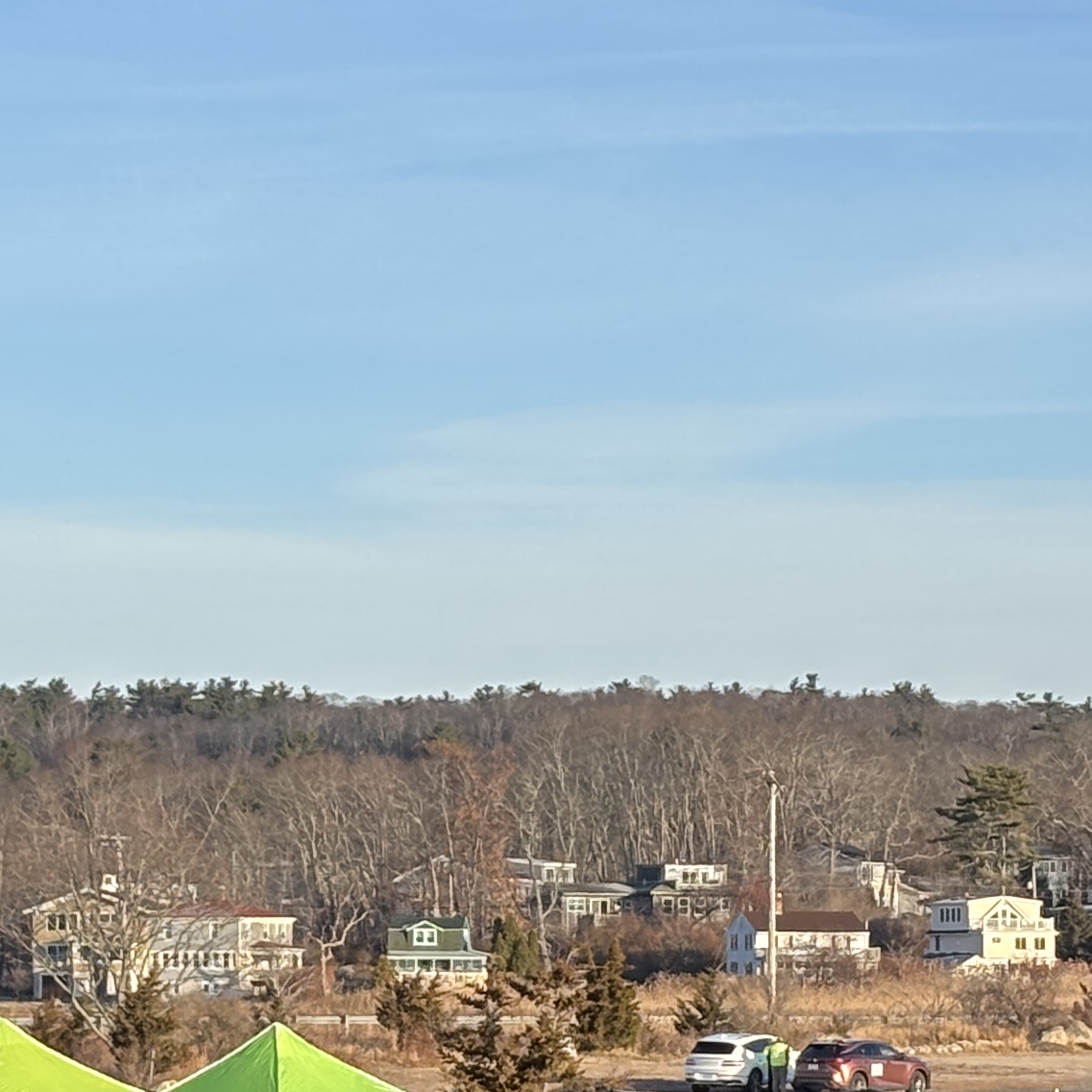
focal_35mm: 163
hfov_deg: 10.7
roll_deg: -0.3
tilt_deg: -1.3
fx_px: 5818
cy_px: 1034
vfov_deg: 10.6
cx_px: 568
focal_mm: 5.96
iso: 40
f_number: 1.6
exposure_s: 1/1642
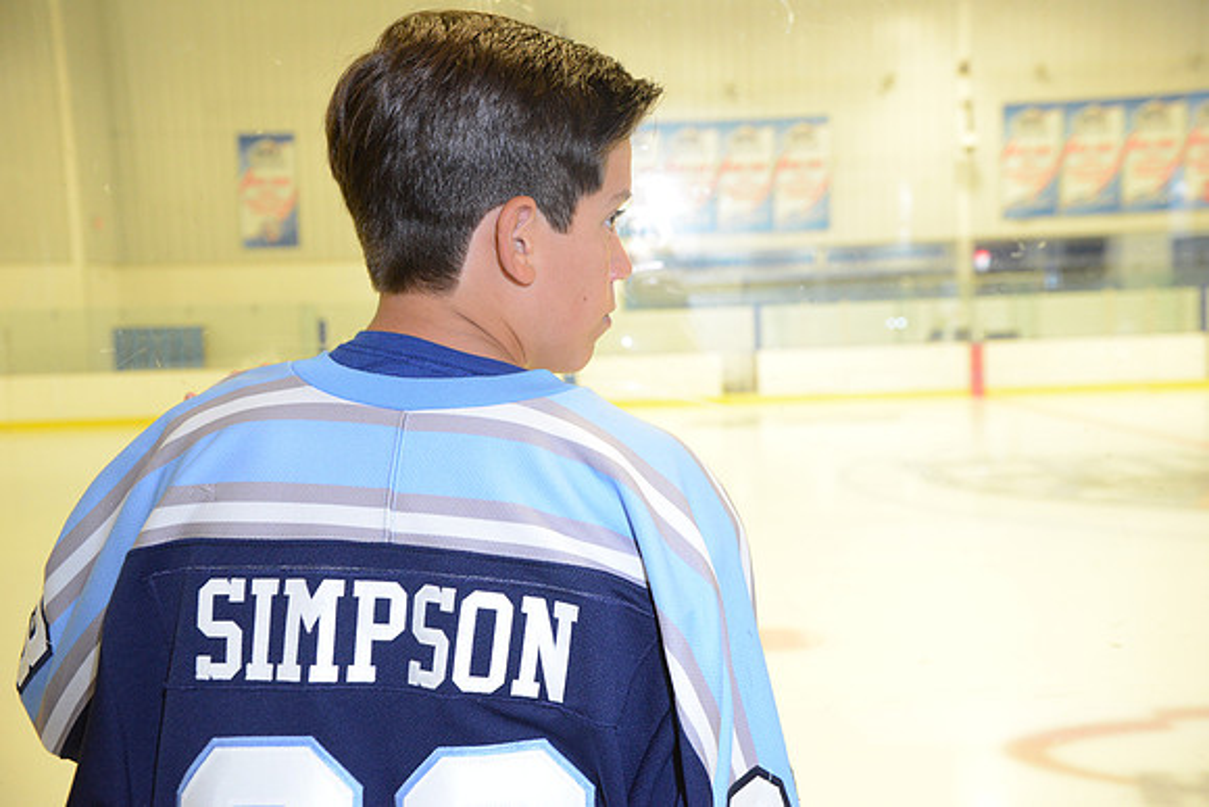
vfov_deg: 30.5
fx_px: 1478
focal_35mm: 44
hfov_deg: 44.5
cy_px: 404
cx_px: 604
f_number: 5.6
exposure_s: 1/80
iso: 4000
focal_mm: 44
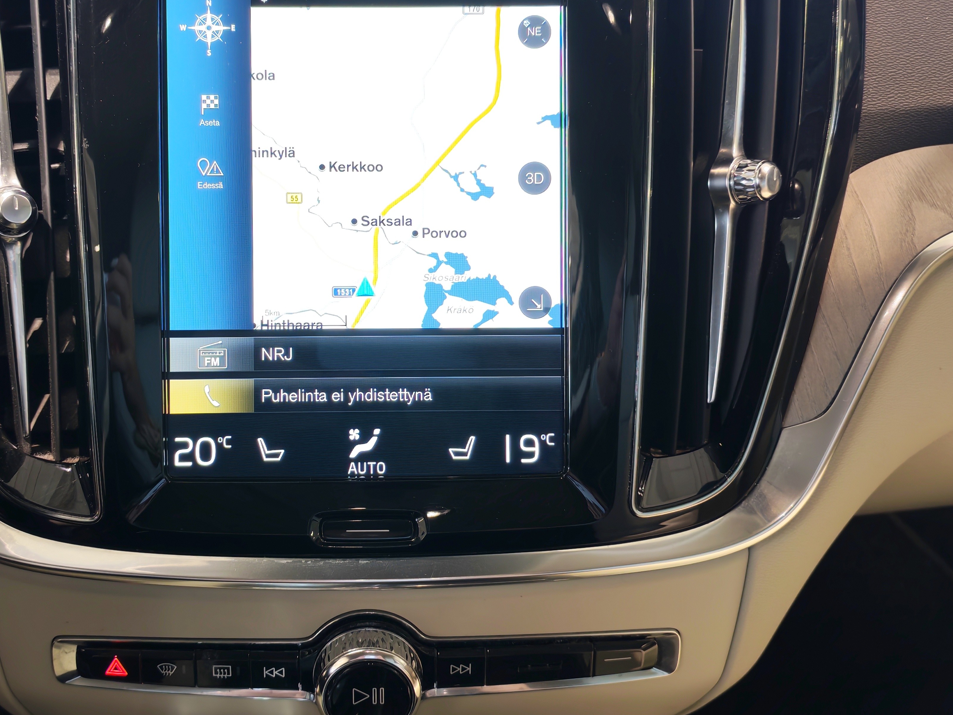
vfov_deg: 34.3
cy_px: 302
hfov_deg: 44.4
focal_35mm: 42
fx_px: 1156
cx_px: 352
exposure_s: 1/100
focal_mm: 6.12
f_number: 1.9
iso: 475
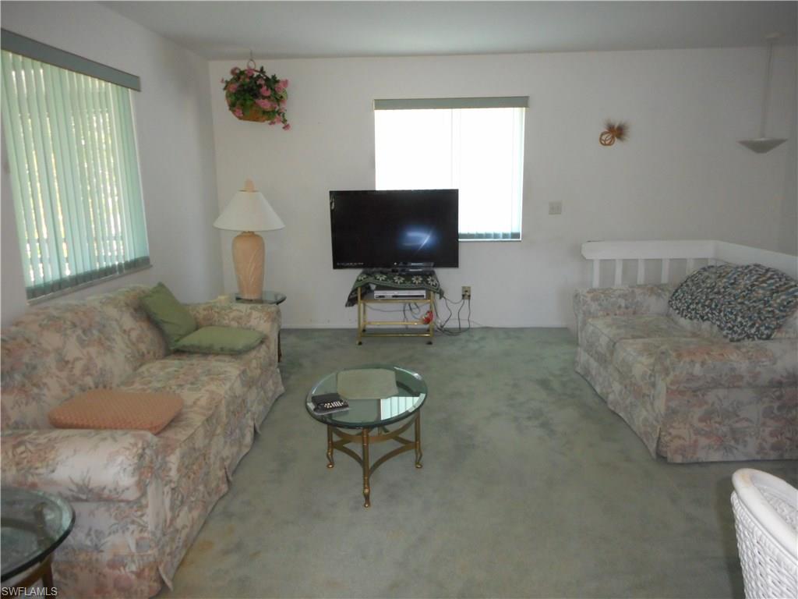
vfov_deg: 54.9
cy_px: 300
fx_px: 576
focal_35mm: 25
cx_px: 399
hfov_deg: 69.4
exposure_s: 1/25
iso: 320
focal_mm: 4.5
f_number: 3.7
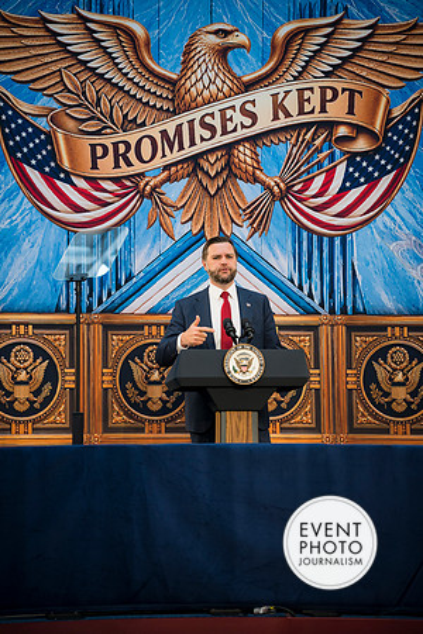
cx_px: 212
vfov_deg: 17.2
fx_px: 2097
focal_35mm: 119
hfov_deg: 11.5
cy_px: 317
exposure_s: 1/320
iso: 450
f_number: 2.8
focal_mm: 119
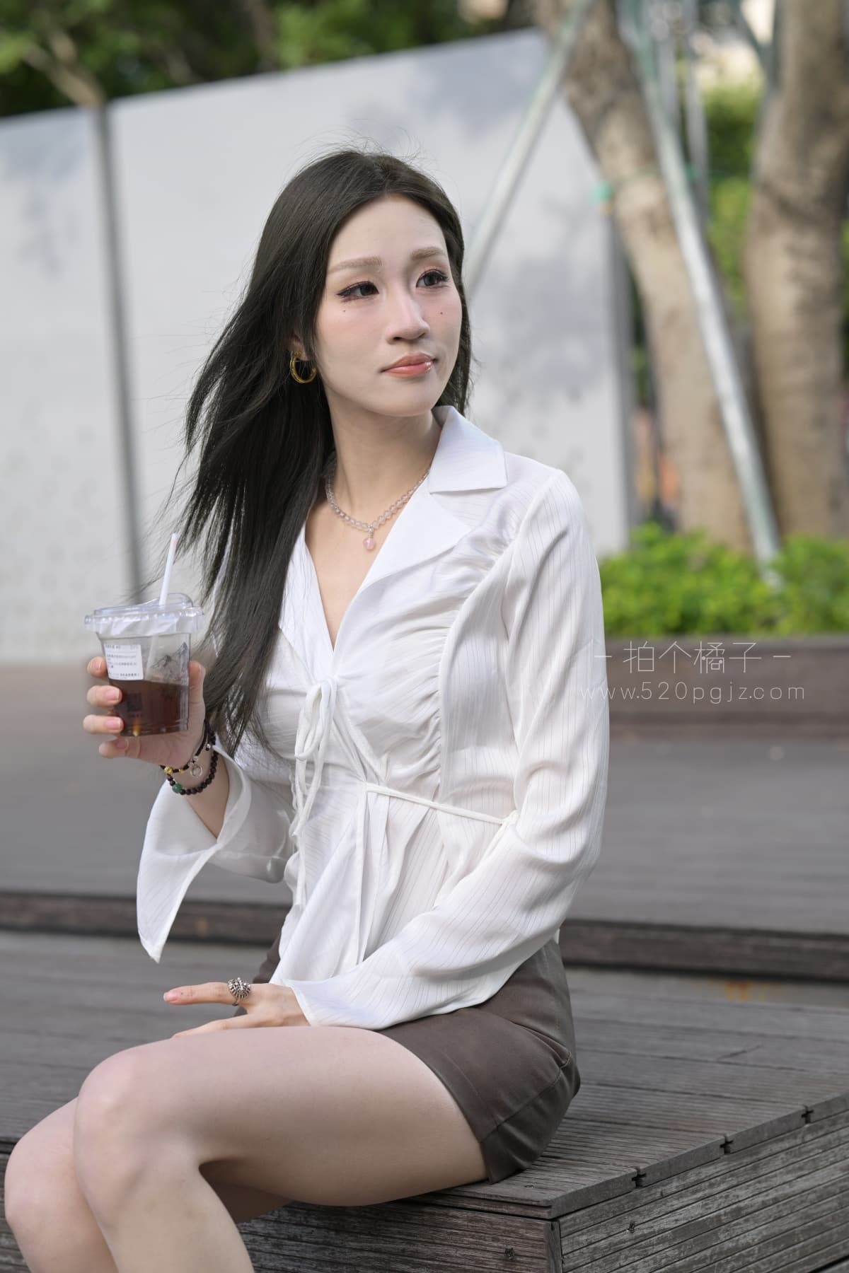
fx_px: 3007
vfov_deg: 23.9
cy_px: 636
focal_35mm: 85
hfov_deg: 16.1
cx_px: 424
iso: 250
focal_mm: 85
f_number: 4
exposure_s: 1/640
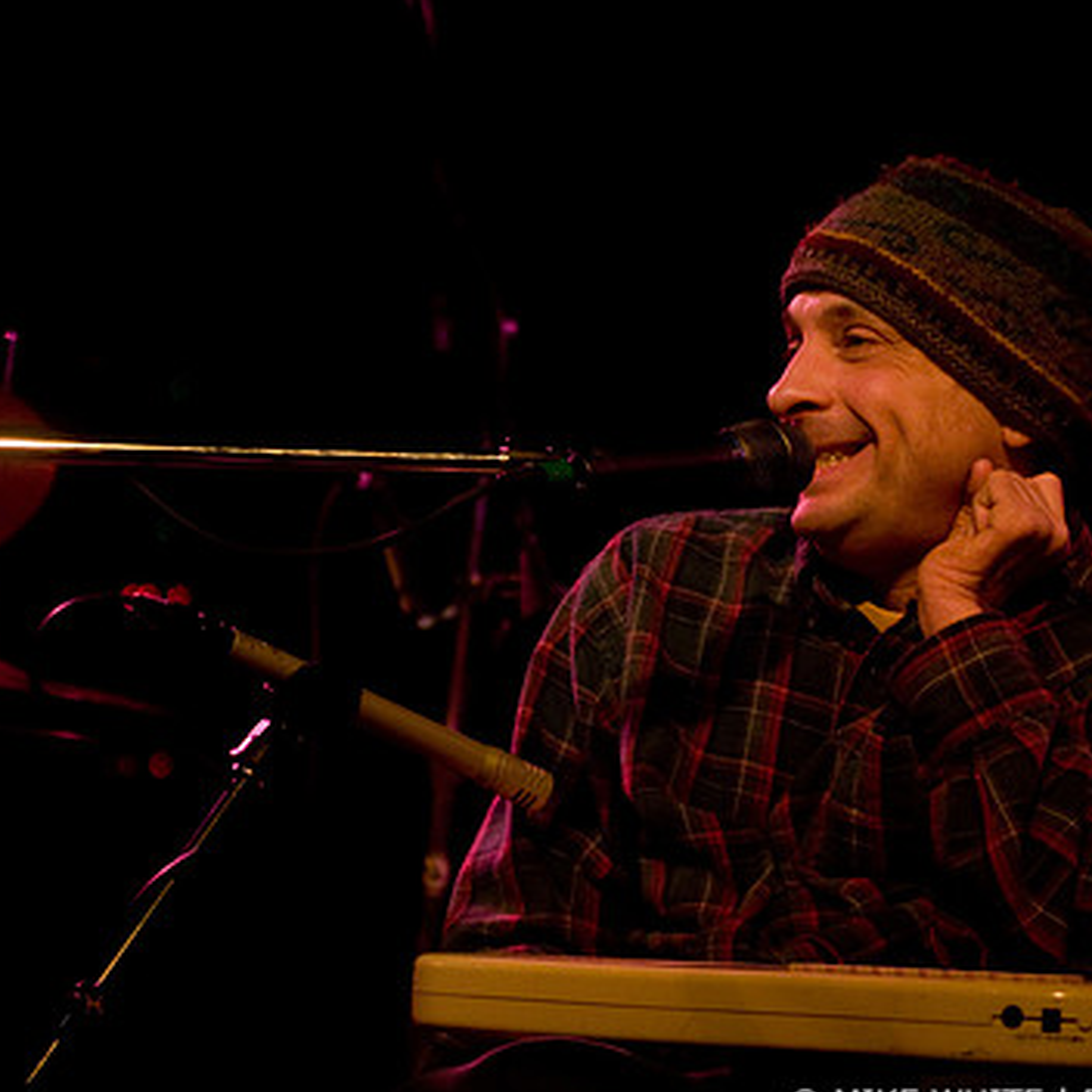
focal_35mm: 147
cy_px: 532
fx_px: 5246
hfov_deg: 11.9
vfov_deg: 11.9
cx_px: 577
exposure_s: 1/80
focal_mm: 70
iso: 800
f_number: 2.8
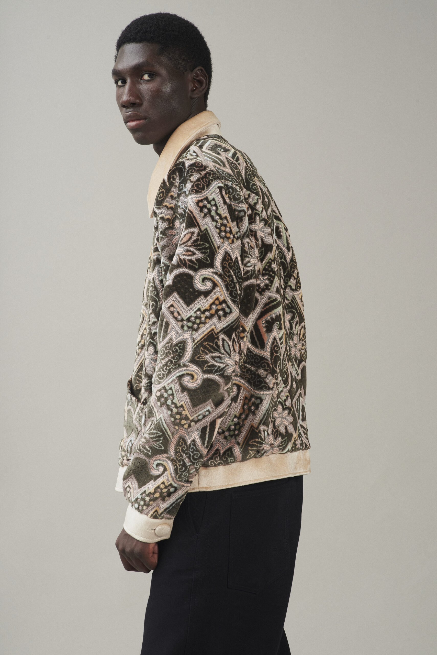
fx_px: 1910
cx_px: 218
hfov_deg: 13.1
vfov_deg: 19.4
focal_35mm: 105
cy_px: 328
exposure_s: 1/160
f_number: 11
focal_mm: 105
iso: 200
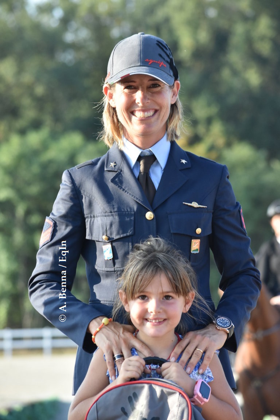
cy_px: 210
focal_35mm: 188
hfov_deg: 7.3
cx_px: 140
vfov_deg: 11.0
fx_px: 2187
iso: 1000
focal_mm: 125
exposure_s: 1/800
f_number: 5.6
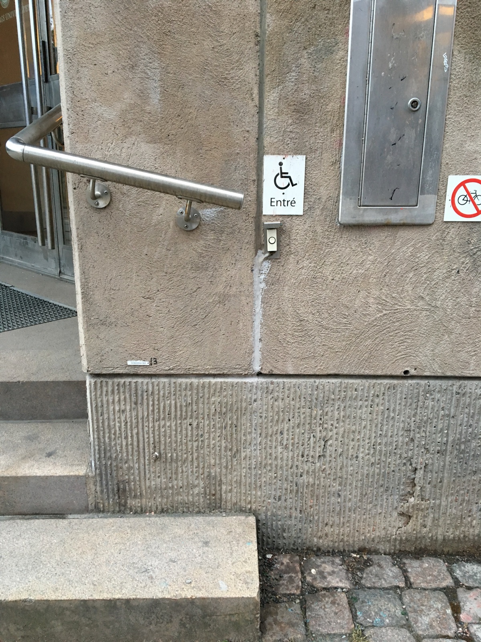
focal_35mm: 29
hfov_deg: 48.2
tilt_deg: -14.5
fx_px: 537
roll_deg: +0.3
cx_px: 240
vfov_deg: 61.7
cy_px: 321
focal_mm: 4.15
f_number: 2.2
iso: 125
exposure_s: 1/33
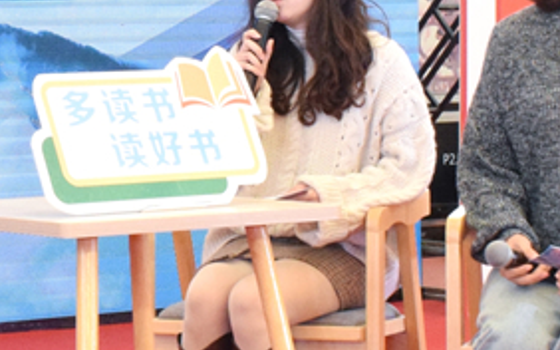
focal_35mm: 130
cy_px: 216
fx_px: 1983
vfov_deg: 10.1
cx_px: 103
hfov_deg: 15.9
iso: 3200
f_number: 16
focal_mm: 30
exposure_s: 1/125
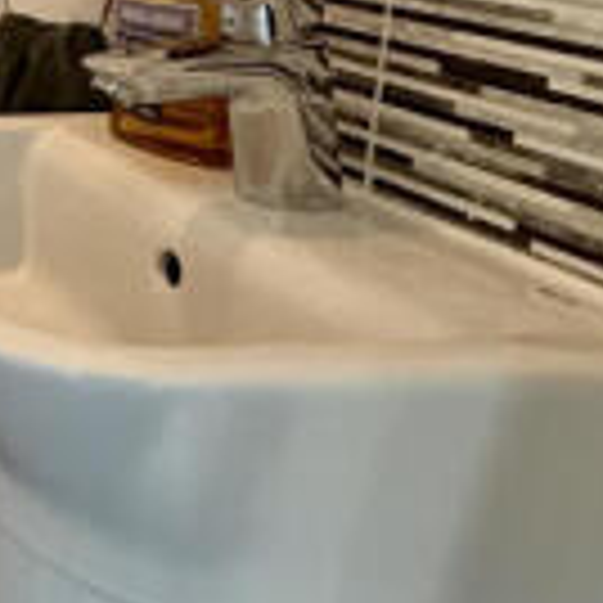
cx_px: -506
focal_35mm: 54
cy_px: -20
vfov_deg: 29.3
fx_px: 1064
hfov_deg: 20.7
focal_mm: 2.22
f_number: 2.2
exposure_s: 1/50
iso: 500
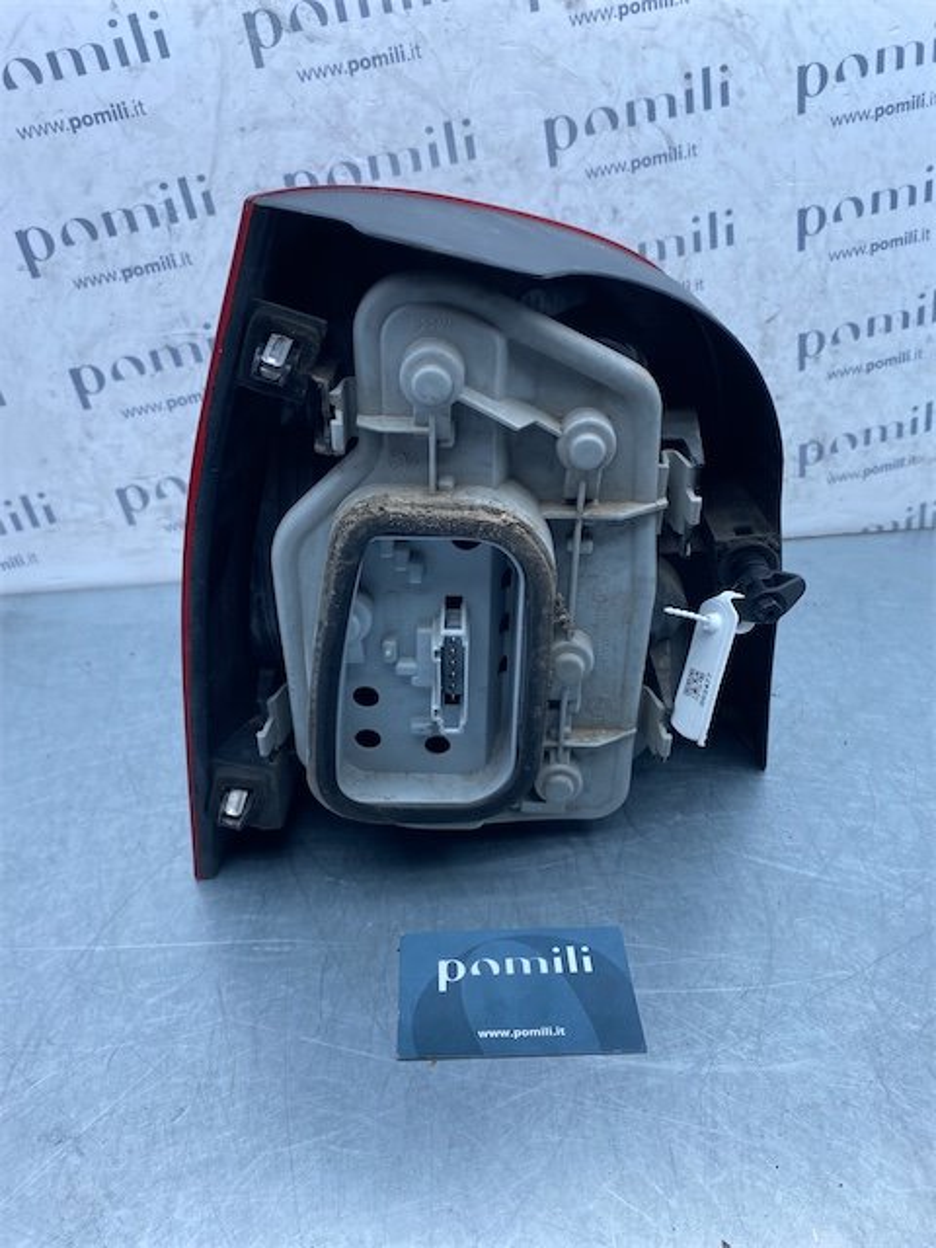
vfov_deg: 67.3
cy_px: 624
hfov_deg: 53.1
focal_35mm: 26
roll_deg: -0.5
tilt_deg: -29.9
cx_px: 468
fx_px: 937
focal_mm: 4.25
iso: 32
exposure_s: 1/475
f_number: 1.8
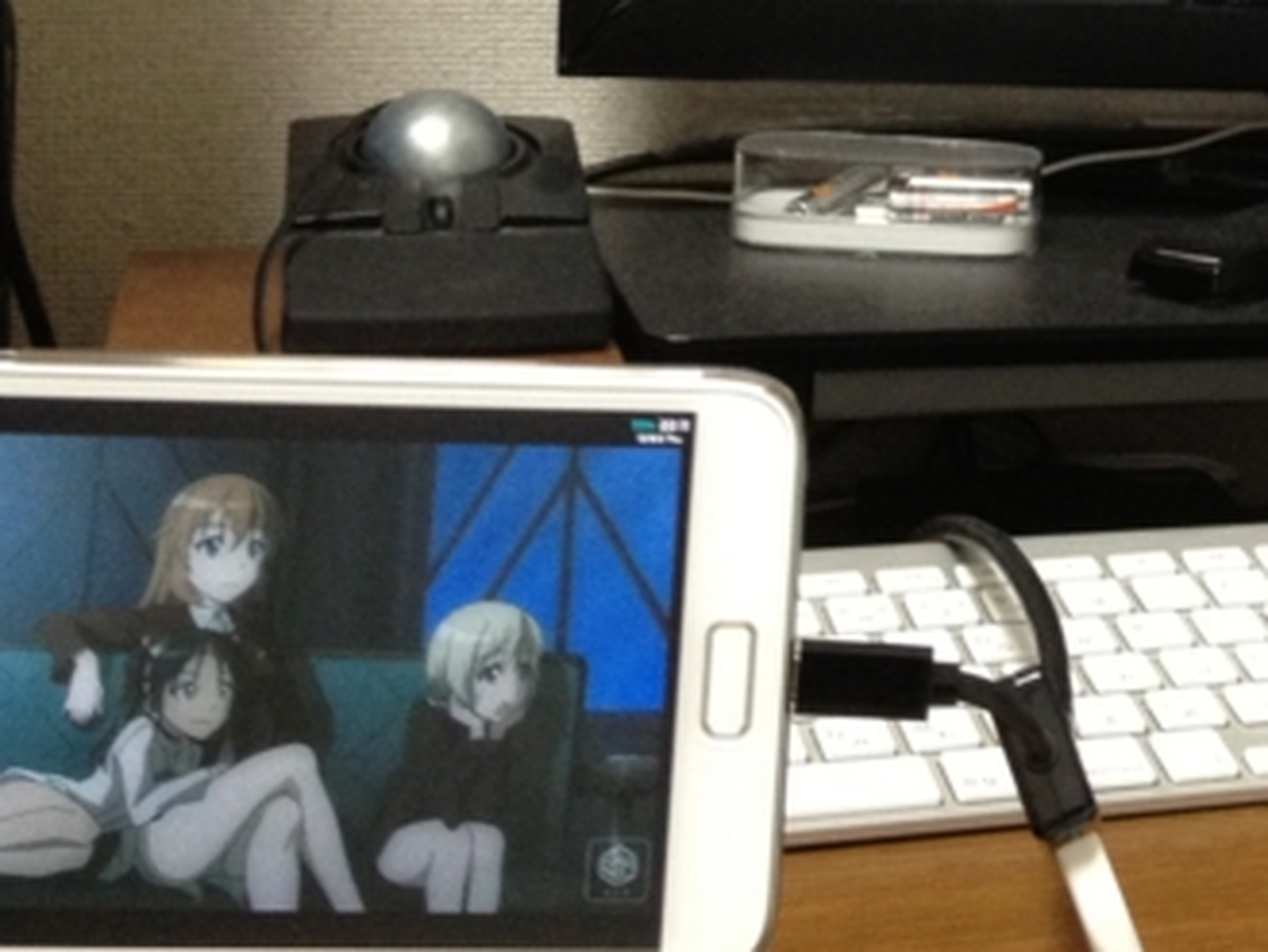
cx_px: 1276
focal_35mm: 85
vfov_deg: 16.8
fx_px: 3115
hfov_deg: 22.1
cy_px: -96
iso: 200
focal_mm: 4.28
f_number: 2.4
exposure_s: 1/20
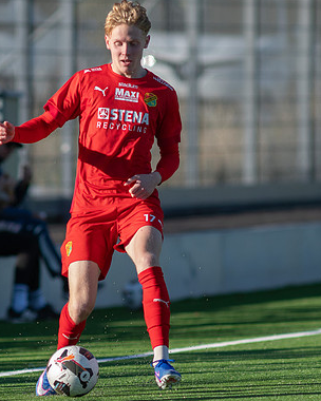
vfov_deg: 2.1
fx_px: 10724
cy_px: 199
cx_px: 39
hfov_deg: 1.7
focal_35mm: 903
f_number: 3.2
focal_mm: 300
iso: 250
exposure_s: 1/2000
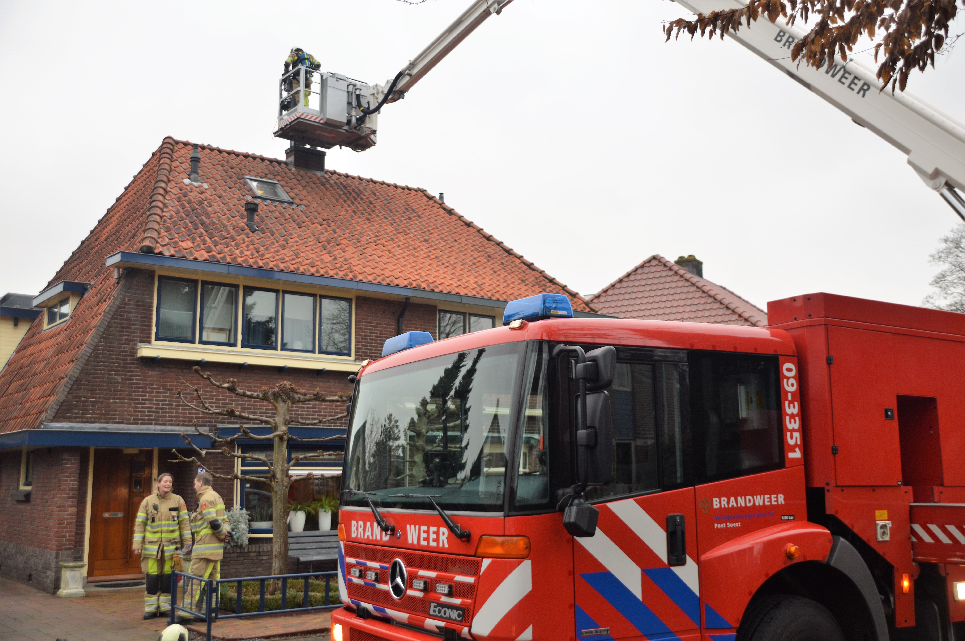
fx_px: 964
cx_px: 482
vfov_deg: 36.8
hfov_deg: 53.2
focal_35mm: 36
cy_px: 320
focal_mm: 24
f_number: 4
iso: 400
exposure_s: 1/50
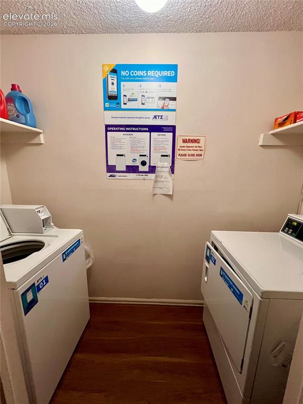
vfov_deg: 106.2
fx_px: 152
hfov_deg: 89.9
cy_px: 202
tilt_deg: -11.0
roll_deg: -0.4
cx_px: 152
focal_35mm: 13
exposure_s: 1/60
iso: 400
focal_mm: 1.57
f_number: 1.8
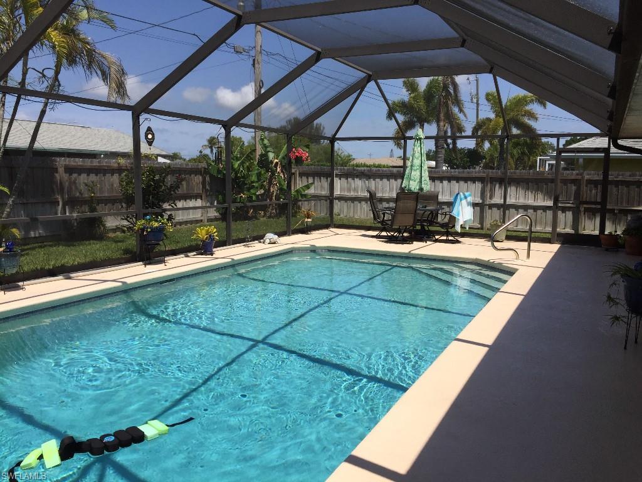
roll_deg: -2.0
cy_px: 241
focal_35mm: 29
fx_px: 538
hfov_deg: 61.7
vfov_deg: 48.2
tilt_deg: -7.5
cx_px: 321
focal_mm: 4.15
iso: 32
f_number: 2.2
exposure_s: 1/1980
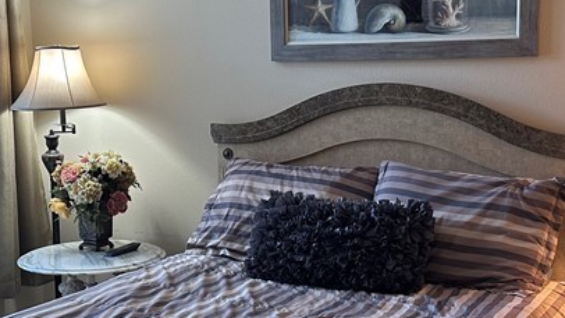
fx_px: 988
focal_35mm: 66
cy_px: 174
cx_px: 259
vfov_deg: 18.2
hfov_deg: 31.9
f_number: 1.78
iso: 200
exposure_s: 1/60
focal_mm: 6.86
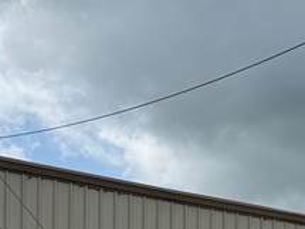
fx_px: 1259
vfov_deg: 9.8
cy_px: 432
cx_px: 261
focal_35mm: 143
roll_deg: -0.2
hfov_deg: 13.7
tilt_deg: +1.3
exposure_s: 1/8130
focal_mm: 6.76
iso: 80
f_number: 1.78
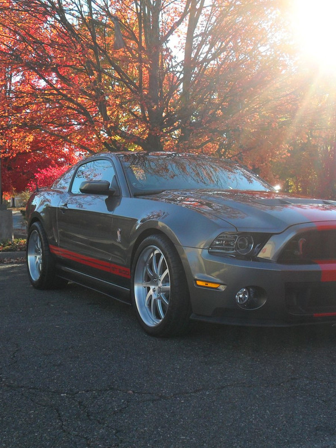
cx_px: 167
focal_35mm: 47
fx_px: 608
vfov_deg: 40.4
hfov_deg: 30.9
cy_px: 223
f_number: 2.8
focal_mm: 6.2
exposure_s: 1/500
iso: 100
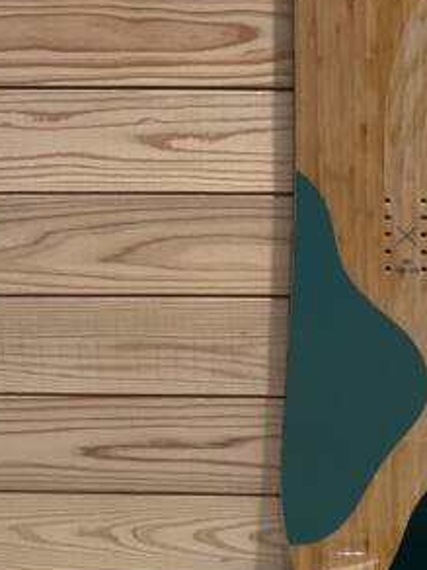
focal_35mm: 85
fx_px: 1398
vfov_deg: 21.8
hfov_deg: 17.1
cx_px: 404
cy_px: -61
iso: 80
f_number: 2.4
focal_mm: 3.3
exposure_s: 1/50
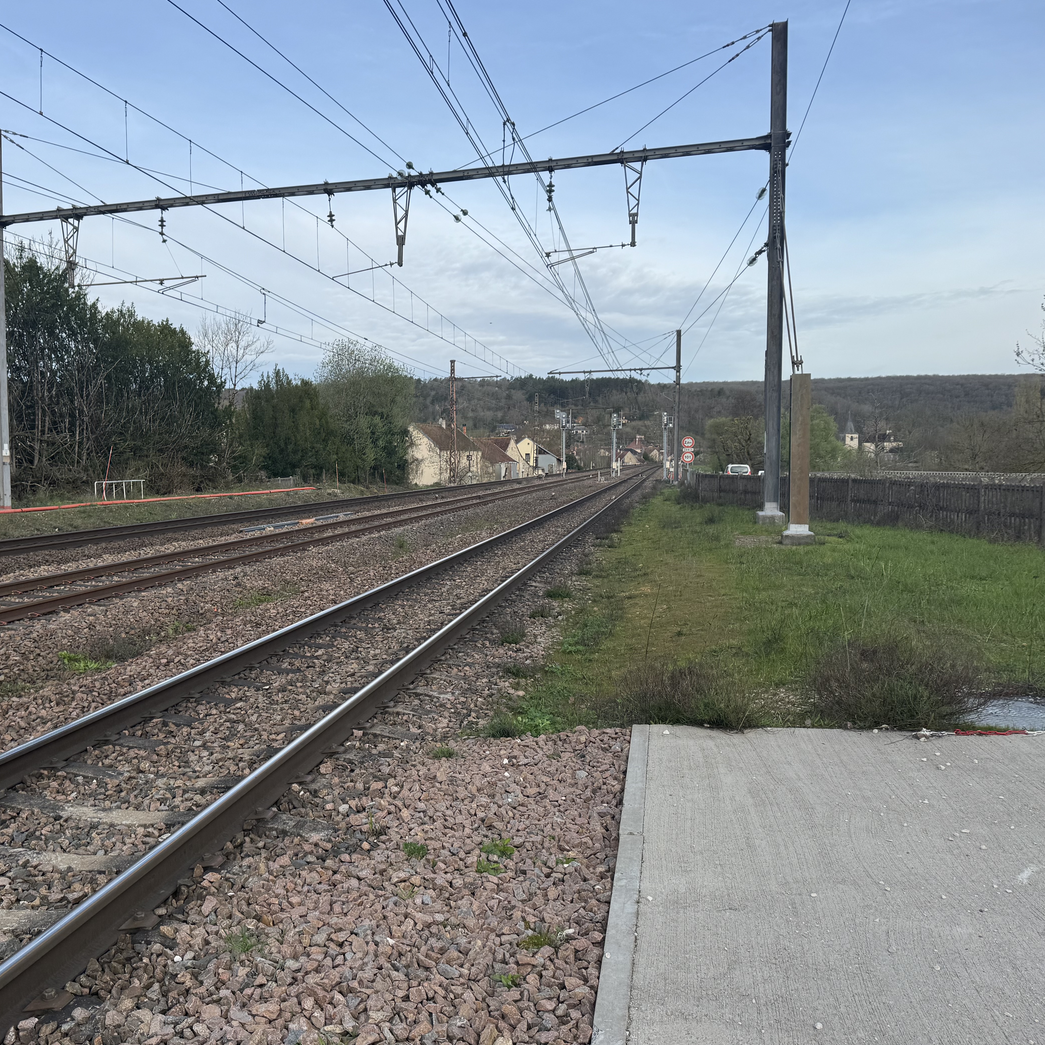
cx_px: 355
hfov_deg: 54.6
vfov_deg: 55.6
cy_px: 515
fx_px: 990
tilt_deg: -2.7
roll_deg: +0.6
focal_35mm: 29
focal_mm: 6.86
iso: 80
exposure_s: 1/1560
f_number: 1.78
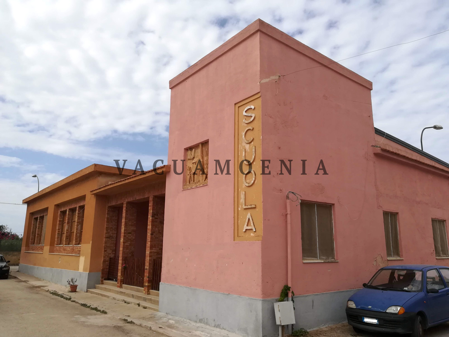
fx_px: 337
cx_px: 224
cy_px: 168
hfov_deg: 67.3
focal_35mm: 26
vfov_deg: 53.1
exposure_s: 1/1314
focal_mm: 3.83
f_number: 2.2
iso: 50
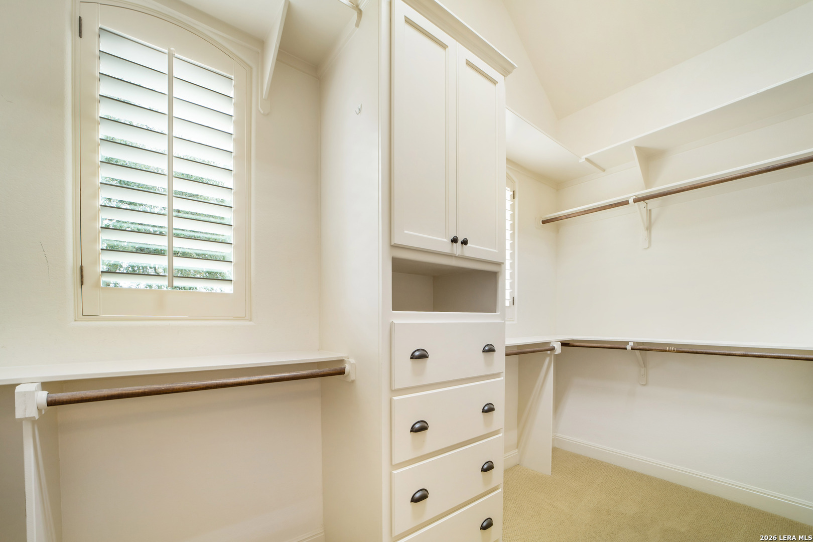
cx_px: 406
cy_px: 271
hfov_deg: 104.3
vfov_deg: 81.2
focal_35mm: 14
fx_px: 316
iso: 160
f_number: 8
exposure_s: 1/4
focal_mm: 14
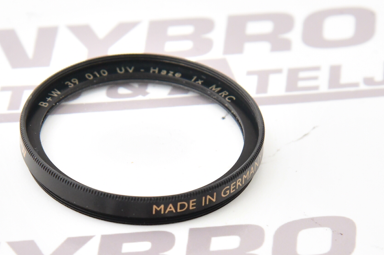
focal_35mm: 183
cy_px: 176
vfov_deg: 7.5
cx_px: 144
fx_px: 1951
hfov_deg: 11.2
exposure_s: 1/200
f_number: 10
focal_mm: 120
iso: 2500
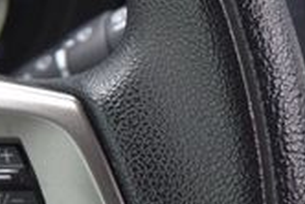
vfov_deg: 13.1
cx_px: -143
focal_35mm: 104
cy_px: 155
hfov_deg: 17.7
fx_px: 882
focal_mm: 18
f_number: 5.6
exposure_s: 1/250
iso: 220
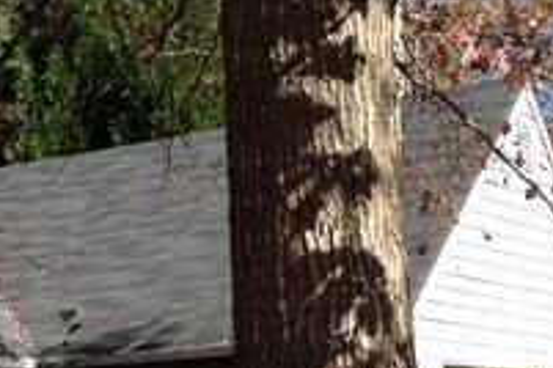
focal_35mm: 116
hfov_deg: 17.5
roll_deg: +4.2
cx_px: 129
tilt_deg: +2.8
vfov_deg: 11.7
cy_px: 387
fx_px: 1782
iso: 50
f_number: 2.4
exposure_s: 1/531
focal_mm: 4.28
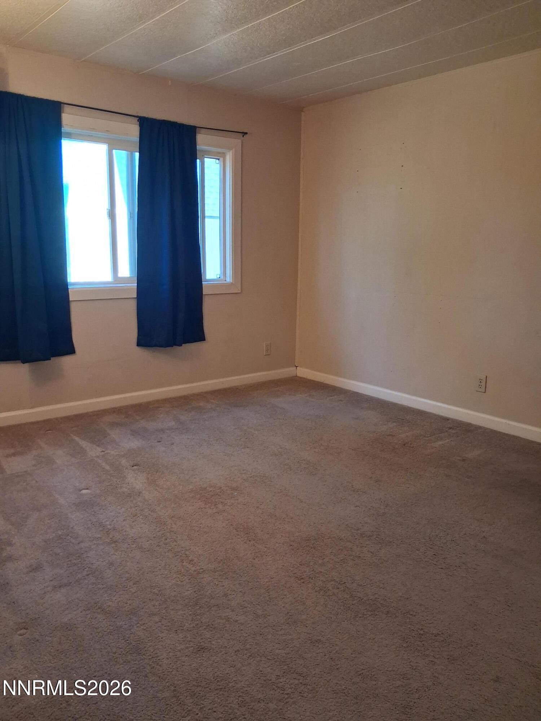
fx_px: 563
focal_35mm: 27
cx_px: 270
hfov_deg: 51.4
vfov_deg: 65.3
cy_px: 360
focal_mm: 4
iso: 320
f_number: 1.8
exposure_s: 1/120
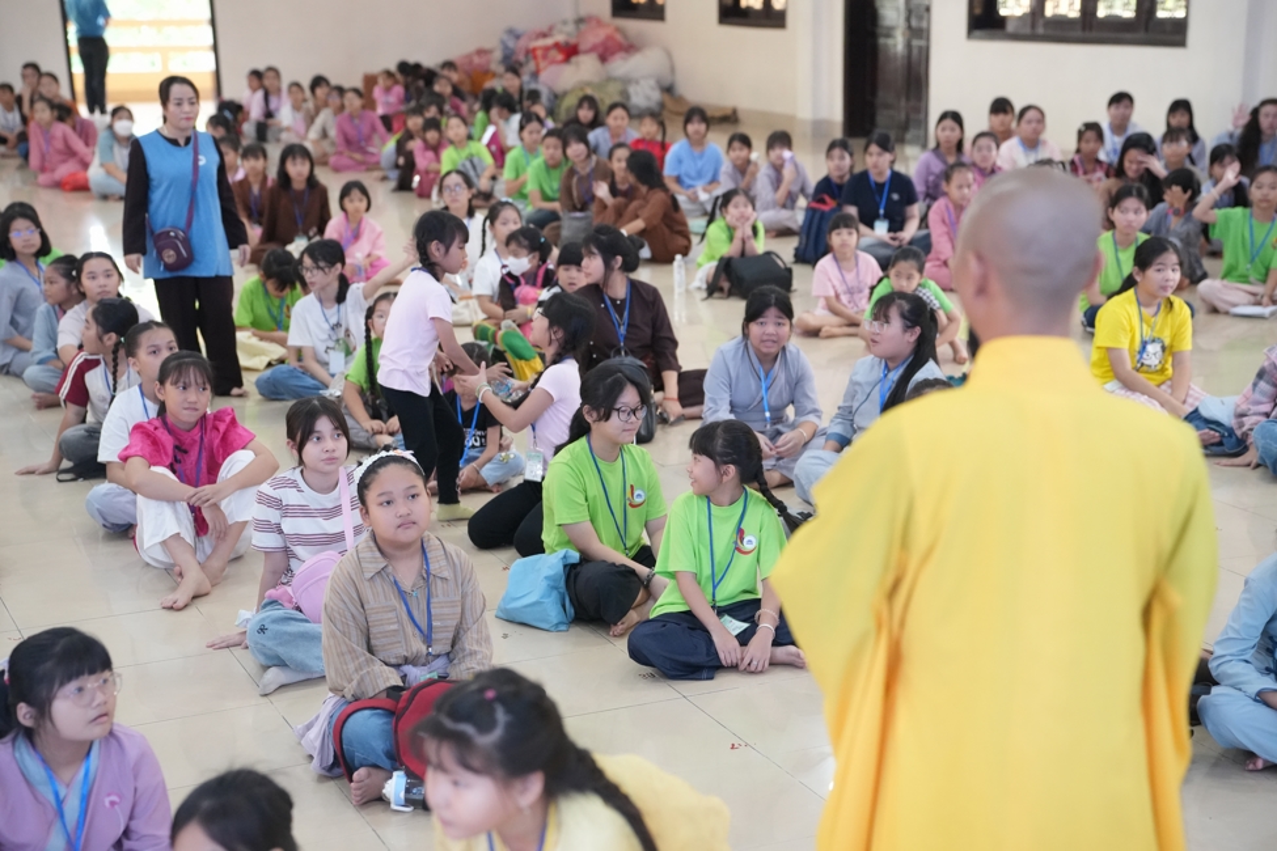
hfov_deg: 31.0
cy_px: 426
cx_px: 638
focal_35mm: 65
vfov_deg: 20.9
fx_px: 2306
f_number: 3.2
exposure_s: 1/320
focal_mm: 65
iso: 6400
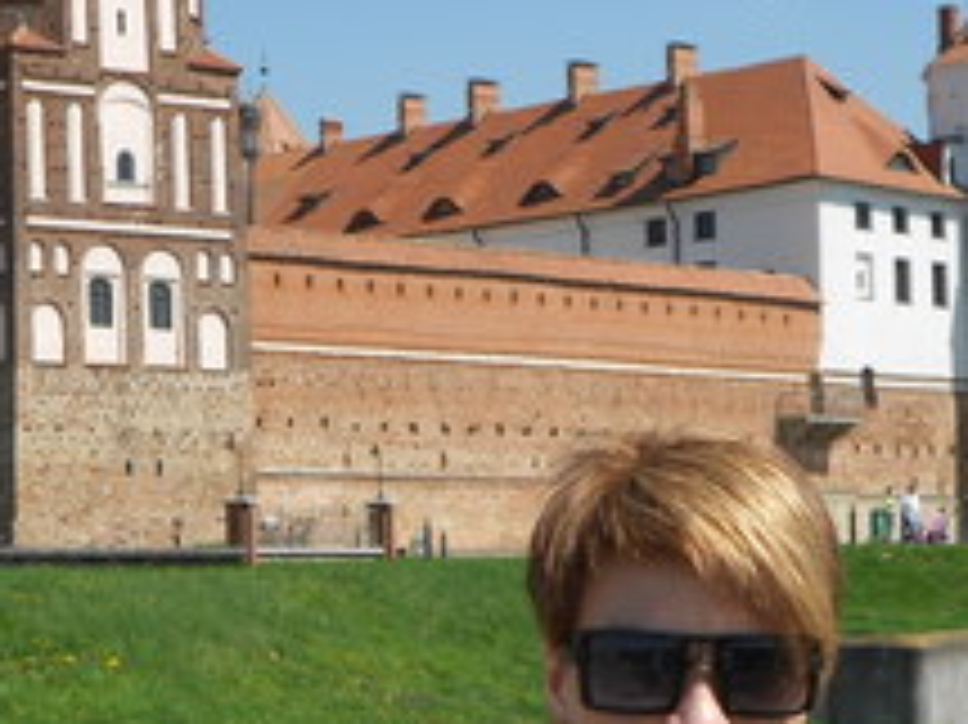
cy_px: 474
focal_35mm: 114
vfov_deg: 13.0
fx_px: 3186
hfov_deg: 17.2
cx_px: 351
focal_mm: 8.8
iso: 80
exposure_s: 1/640
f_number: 4.5
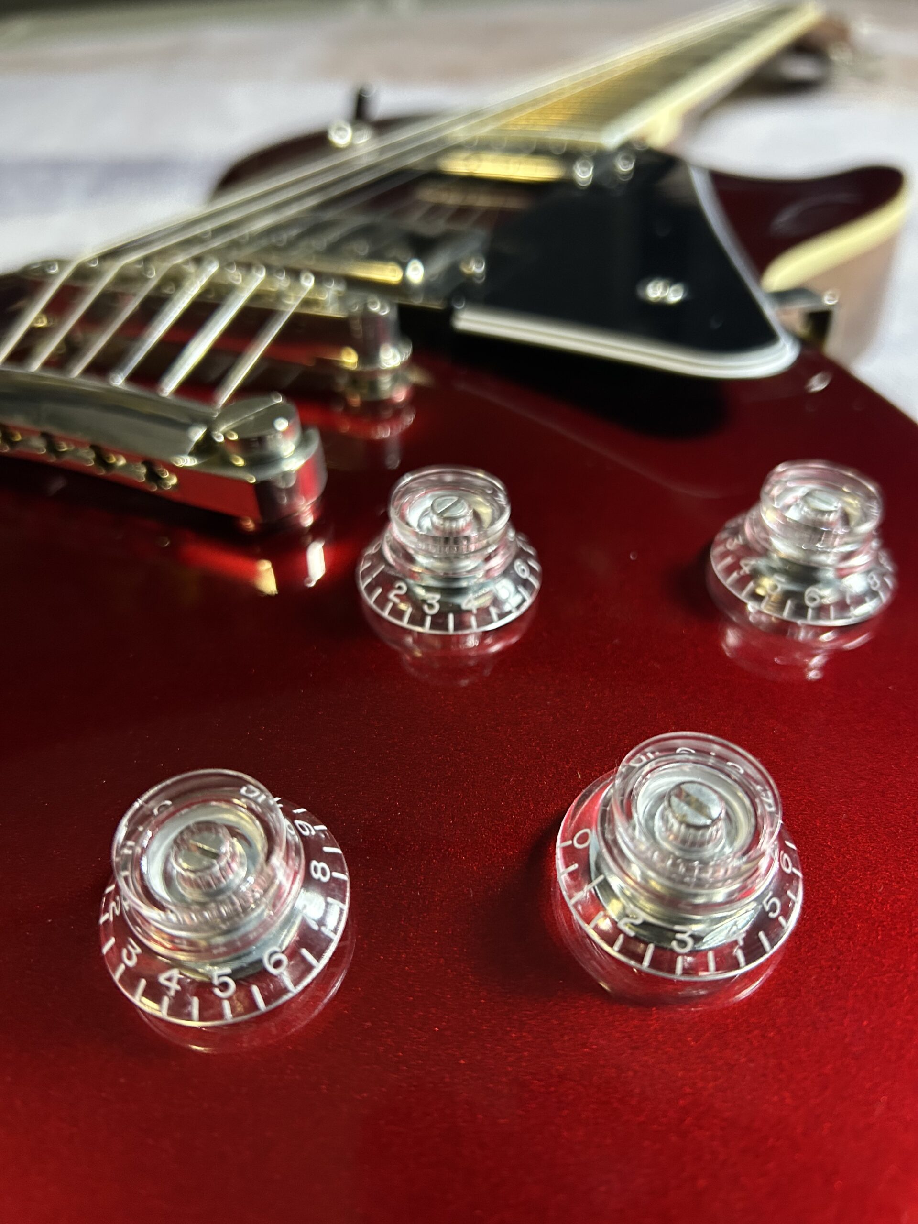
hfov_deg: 53.1
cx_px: 459
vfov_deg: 67.3
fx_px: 919
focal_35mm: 26
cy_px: 612
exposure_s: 1/33
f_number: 1.5
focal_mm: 5.7
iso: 400
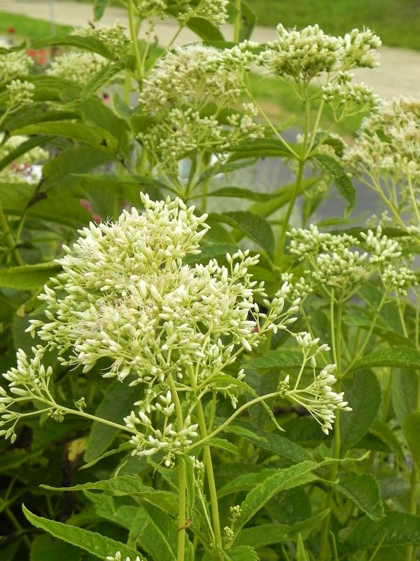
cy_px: 280
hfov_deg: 22.3
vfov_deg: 29.4
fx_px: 1068
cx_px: 210
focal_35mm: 66
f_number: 4
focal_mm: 11.8
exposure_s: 1/400
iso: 160
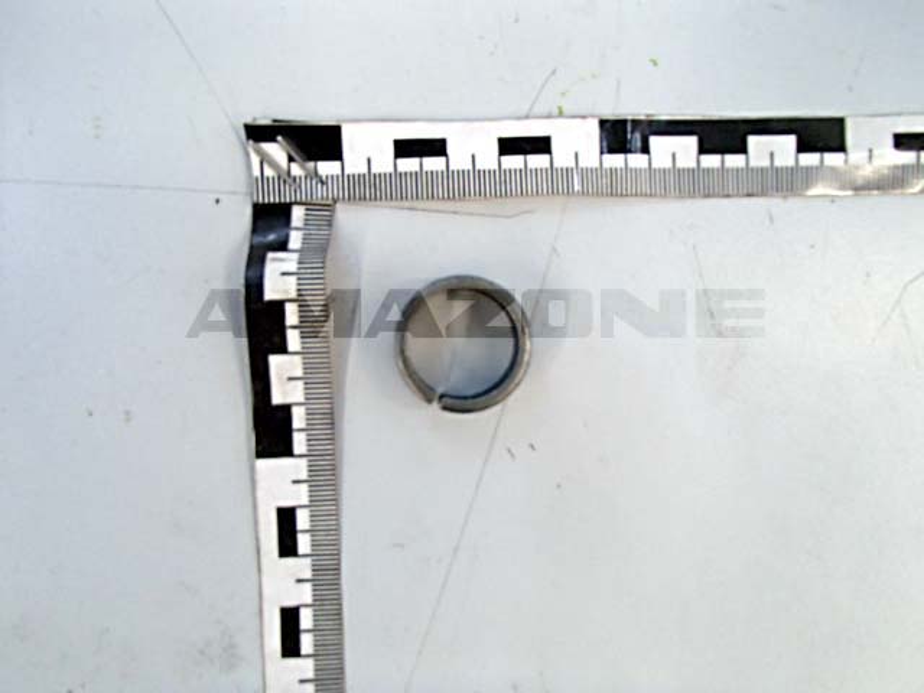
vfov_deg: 49.7
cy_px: 346
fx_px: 747
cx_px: 462
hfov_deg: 63.4
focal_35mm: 28
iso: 640
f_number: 3.9
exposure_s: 1/30
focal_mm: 5
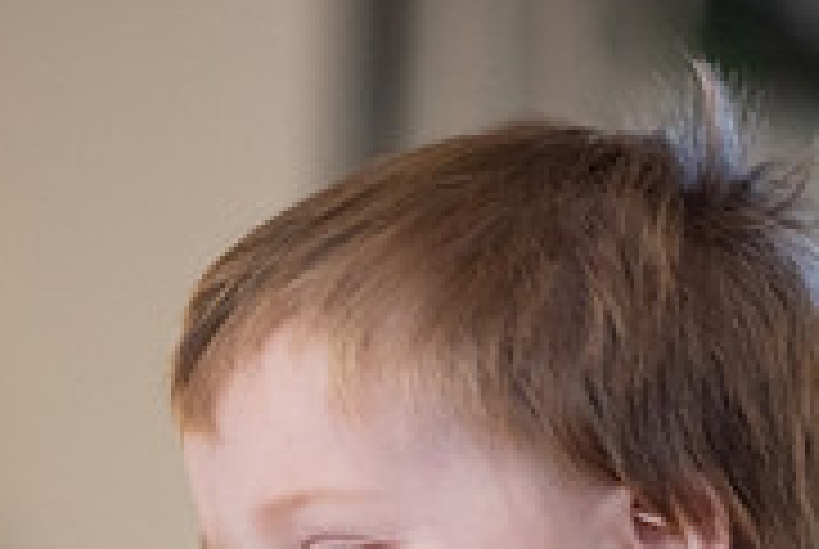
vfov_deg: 8.6
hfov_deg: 12.9
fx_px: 3623
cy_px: 673
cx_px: 590
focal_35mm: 159
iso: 1250
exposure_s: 1/200
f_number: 1.4
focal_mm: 50
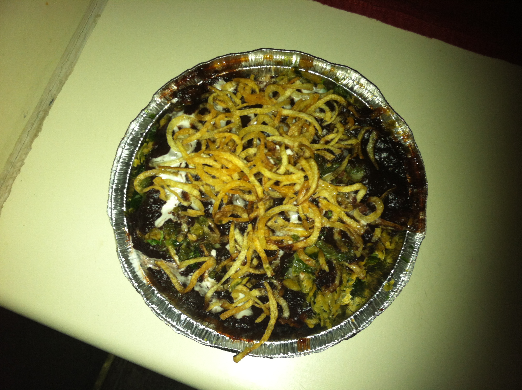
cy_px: 195
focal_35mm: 35
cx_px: 261
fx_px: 527
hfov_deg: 52.7
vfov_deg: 40.6
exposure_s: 1/25
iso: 80
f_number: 2.8
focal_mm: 3.85
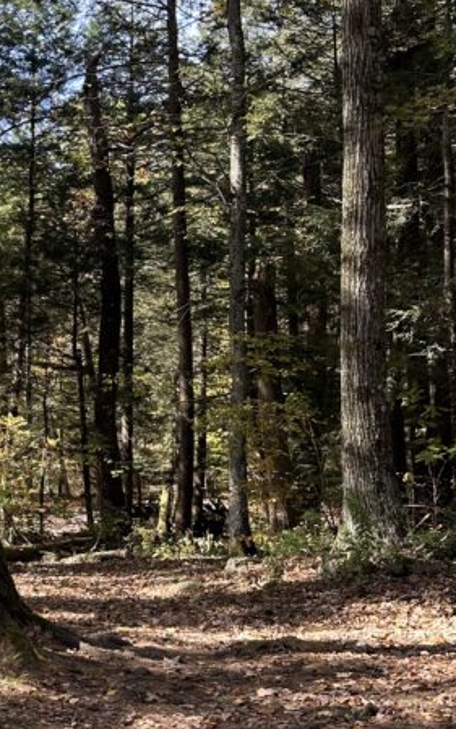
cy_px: 341
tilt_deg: +4.5
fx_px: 1152
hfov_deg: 20.3
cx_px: -151
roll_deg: -1.4
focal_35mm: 58
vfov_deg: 35.1
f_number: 1.78
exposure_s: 1/458
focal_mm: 6.86
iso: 80
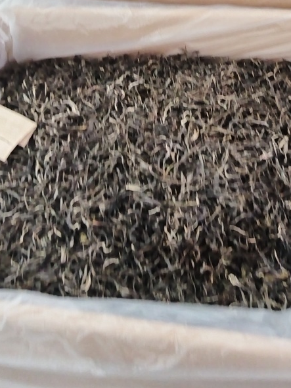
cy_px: 84
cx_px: 212
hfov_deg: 30.5
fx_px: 526
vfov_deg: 39.0
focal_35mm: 47
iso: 2766
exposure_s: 1/100
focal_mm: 4.95
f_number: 1.9
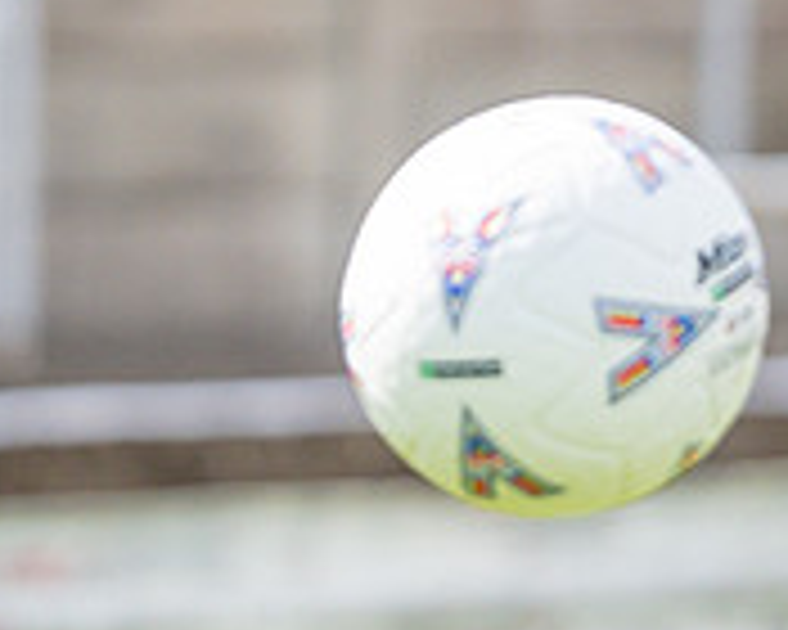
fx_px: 13573
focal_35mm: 582
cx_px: -334
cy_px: 474
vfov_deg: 2.7
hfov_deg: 3.3
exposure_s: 1/6400
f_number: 1.6
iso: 220
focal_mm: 85
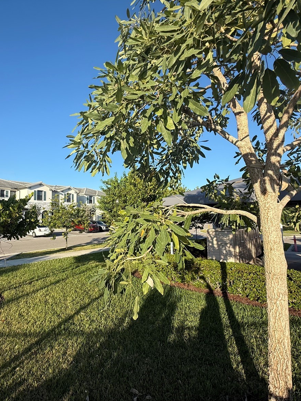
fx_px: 220
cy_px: 202
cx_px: 96
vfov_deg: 84.7
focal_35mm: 19
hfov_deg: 66.5
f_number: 2.2
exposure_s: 1/1497
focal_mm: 2.22
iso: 50
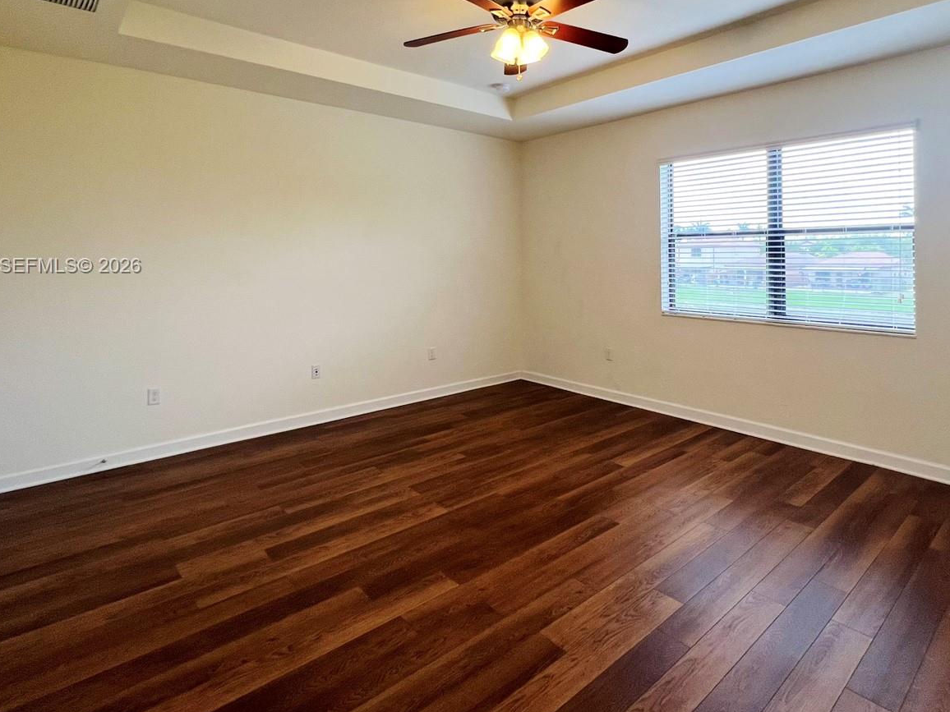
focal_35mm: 18
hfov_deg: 87.2
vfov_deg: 70.4
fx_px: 494
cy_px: 267
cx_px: 542
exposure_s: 1/120
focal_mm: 1.57
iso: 100
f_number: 1.8
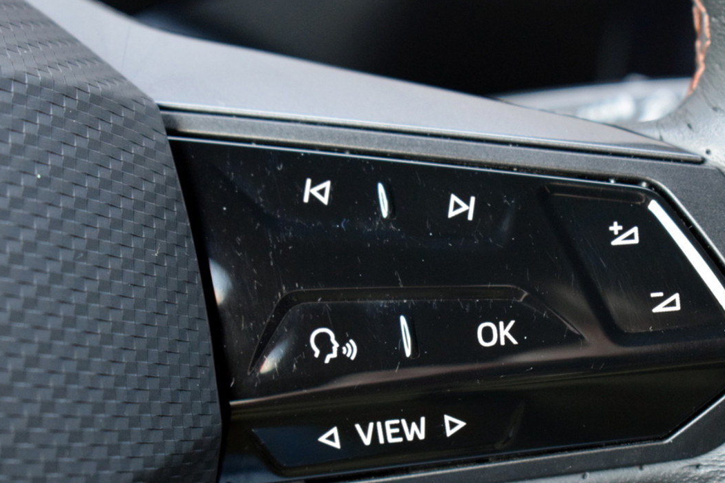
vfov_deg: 13.2
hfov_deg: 19.6
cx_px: 455
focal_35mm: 104
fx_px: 2094
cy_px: 290
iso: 2500
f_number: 5.6
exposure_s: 1/60
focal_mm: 52
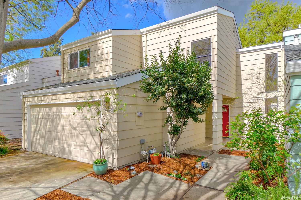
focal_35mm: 19
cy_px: 100
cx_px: 150
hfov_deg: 86.9
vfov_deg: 64.6
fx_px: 159
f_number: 7.1
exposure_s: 1/125
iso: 100
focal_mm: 13
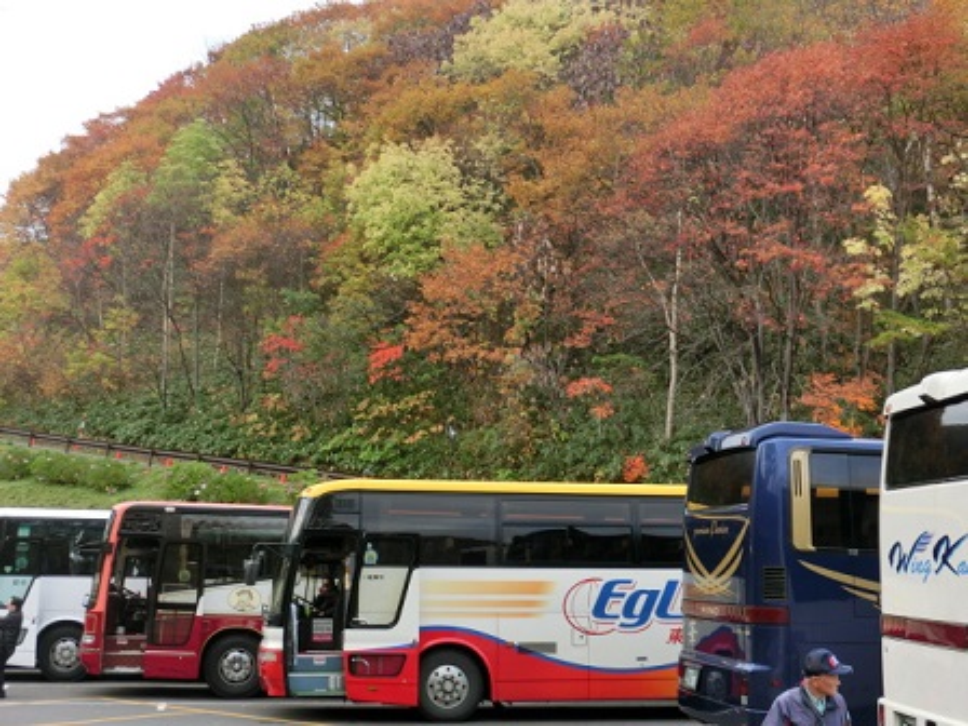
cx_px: 484
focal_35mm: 44
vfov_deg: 32.9
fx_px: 1230
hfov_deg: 42.9
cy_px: 363
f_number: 3.4
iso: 80
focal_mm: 7.9
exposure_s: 1/200
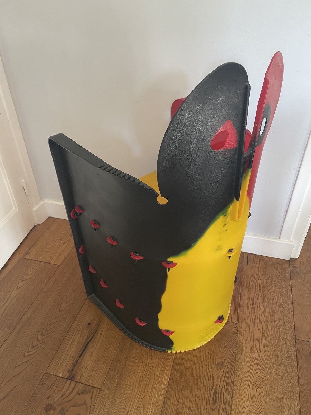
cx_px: 156
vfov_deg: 67.3
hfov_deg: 53.1
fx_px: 311
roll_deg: +2.3
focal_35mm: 26
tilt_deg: -36.5
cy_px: 208
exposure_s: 1/60
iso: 320
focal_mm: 4.2
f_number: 1.6
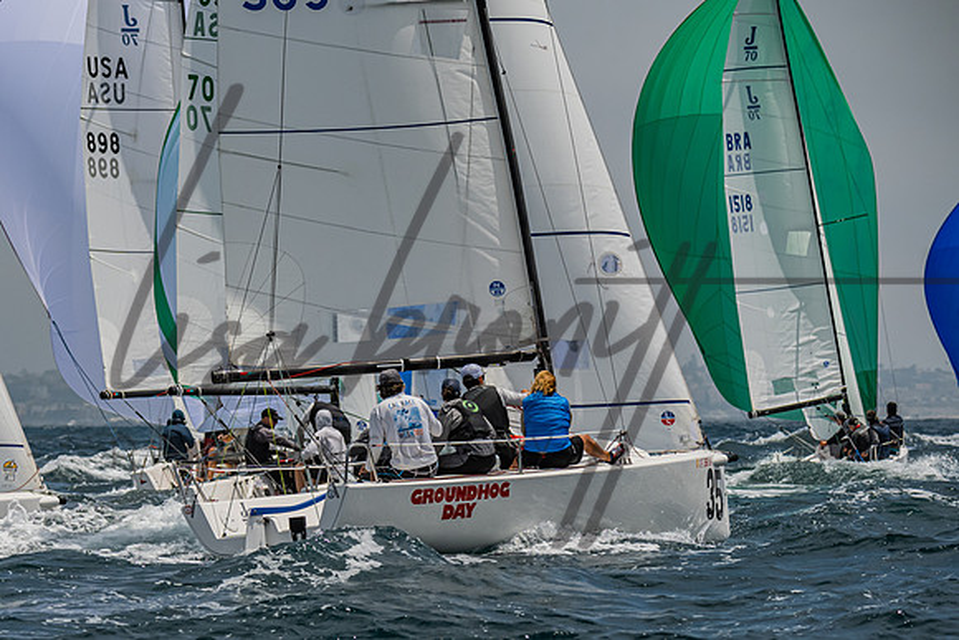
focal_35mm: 248
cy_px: 429
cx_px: 243
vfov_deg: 5.6
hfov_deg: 8.3
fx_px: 6599
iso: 400
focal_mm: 165
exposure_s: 1/4000
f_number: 6.3
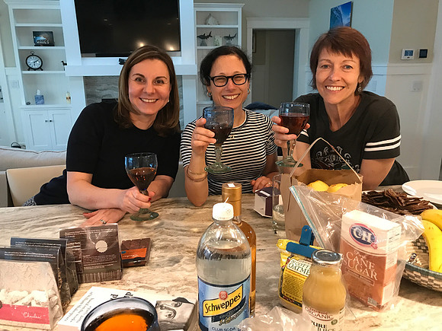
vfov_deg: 49.7
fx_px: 358
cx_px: 221
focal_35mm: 28
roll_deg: +1.5
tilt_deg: -14.1
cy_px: 166
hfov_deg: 63.4
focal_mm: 3.99
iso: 100
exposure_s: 1/13
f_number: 1.8
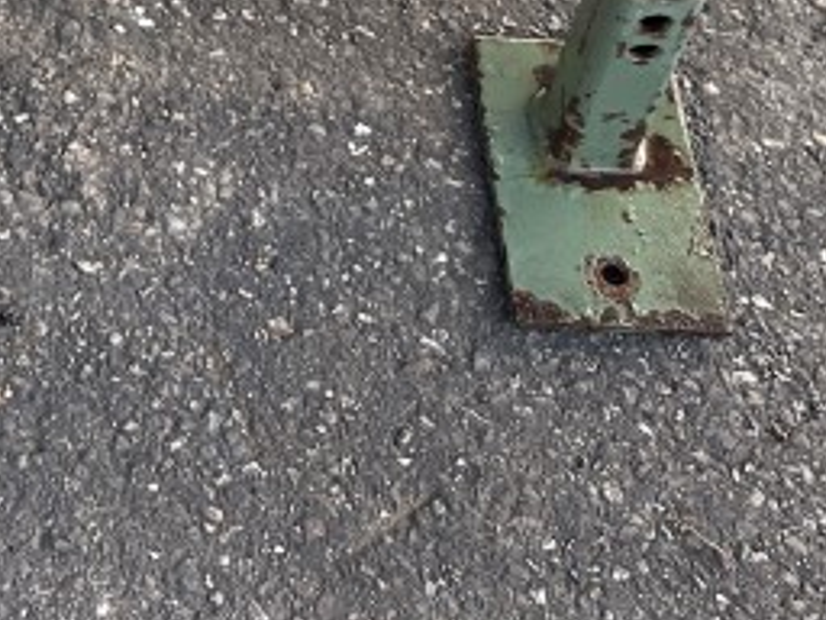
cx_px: -168
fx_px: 2291
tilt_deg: -45.6
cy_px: -591
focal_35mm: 96
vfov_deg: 13.4
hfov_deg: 19.3
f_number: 1.78
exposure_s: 1/433
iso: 80
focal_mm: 6.86
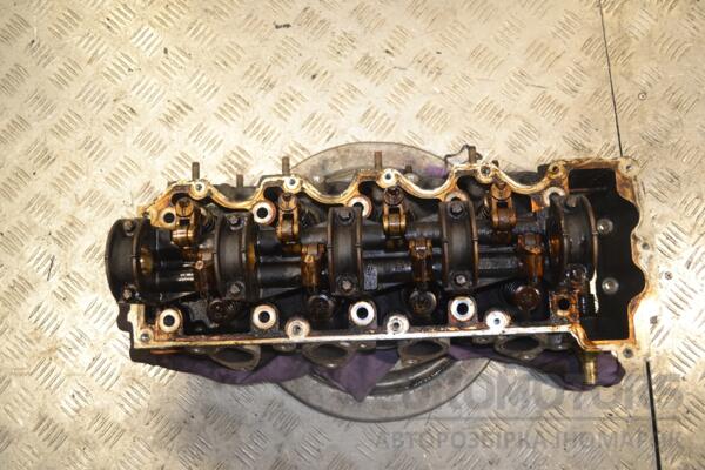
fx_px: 646
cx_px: 352
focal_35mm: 33
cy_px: 235
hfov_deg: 57.2
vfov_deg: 40.0
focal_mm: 22
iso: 400
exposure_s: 1/125
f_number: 4
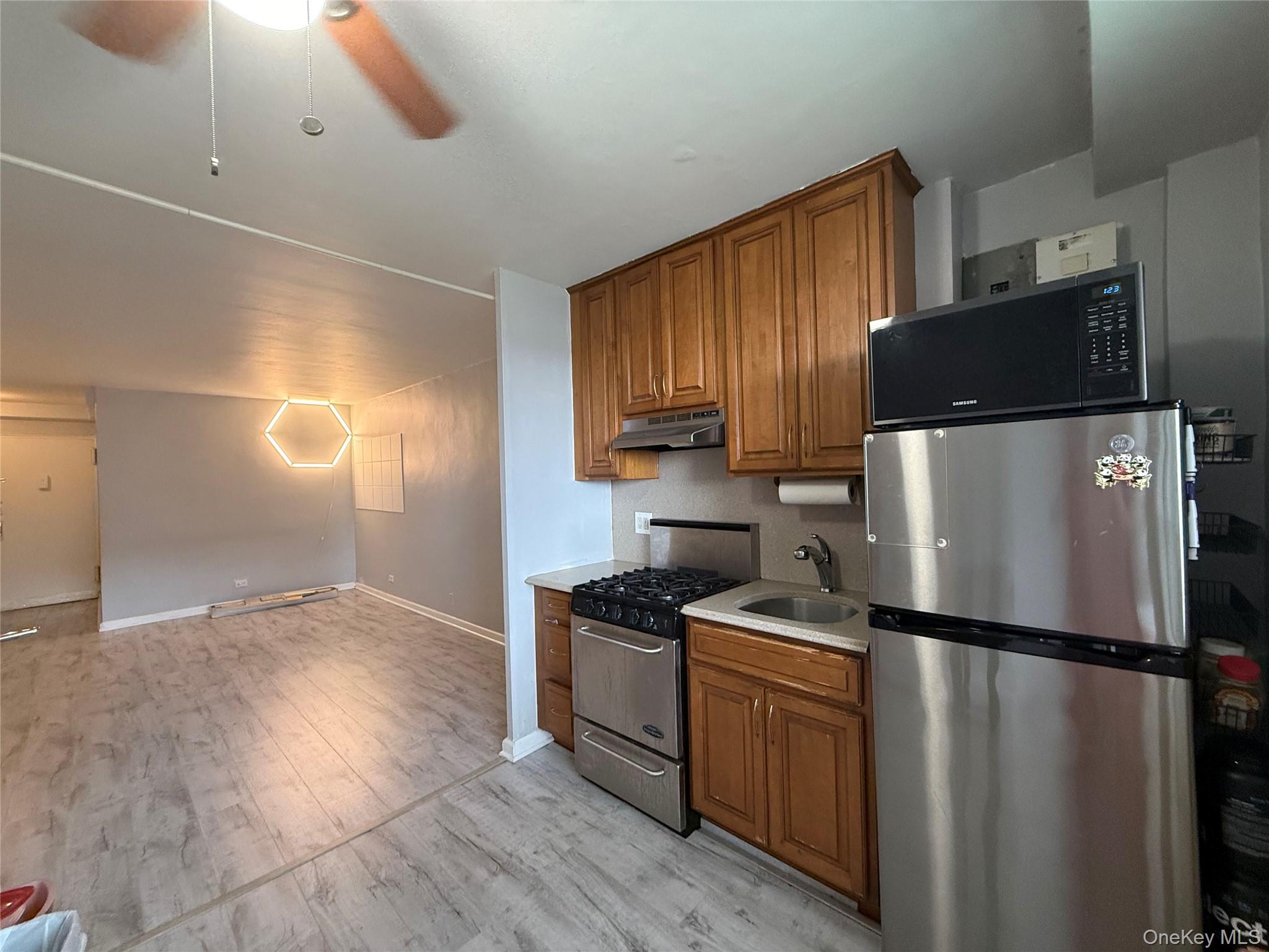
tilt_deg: +0.5
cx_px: 634
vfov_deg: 85.7
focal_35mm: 14
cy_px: 476
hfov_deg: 102.1
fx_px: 513
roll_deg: +1.2
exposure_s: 1/120
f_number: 2.2
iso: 400
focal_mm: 2.22
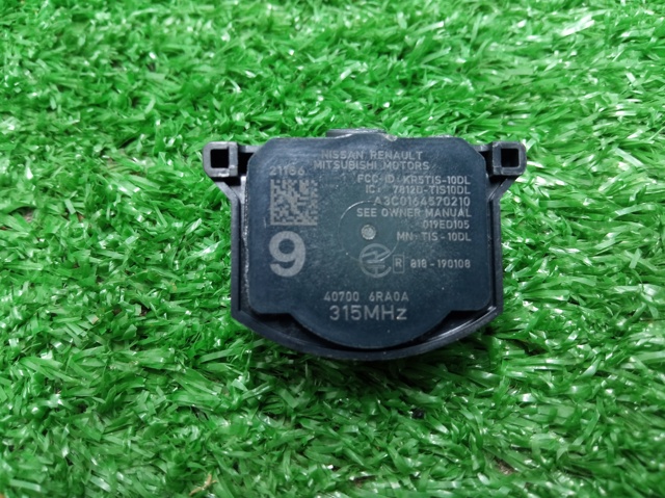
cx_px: 332
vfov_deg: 51.3
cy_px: 249
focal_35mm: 27
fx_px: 518
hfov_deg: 65.4
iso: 606
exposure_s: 1/25
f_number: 2.2
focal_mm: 3.79
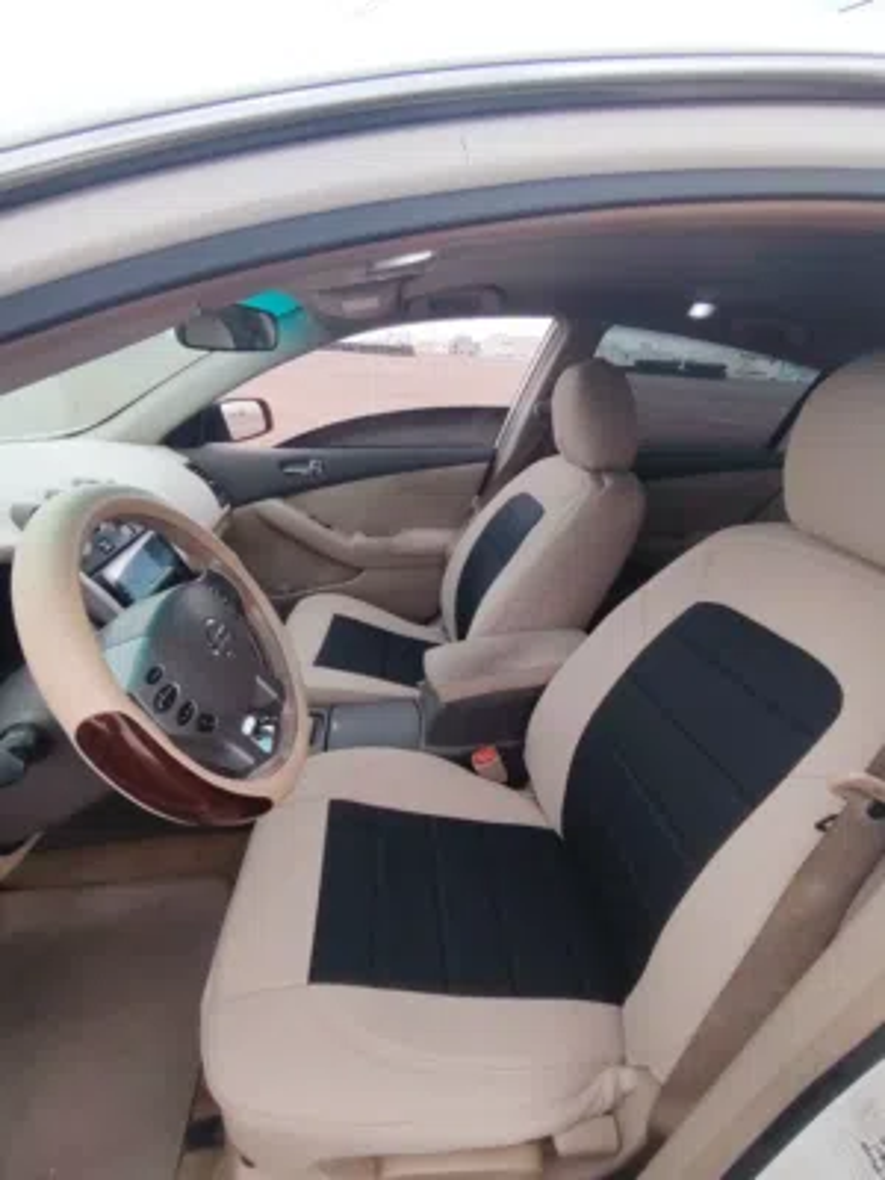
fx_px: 580
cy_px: 590
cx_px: 442
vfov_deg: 91.0
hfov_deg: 74.7
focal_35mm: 17
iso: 129
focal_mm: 1.42
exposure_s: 1/100
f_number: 2.2
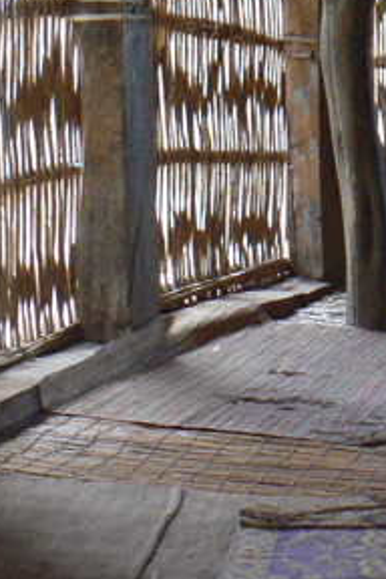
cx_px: 527
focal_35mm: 104
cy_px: -62
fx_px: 1673
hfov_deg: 12.7
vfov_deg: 18.8
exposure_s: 1/20
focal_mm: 6
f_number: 2.8
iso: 200
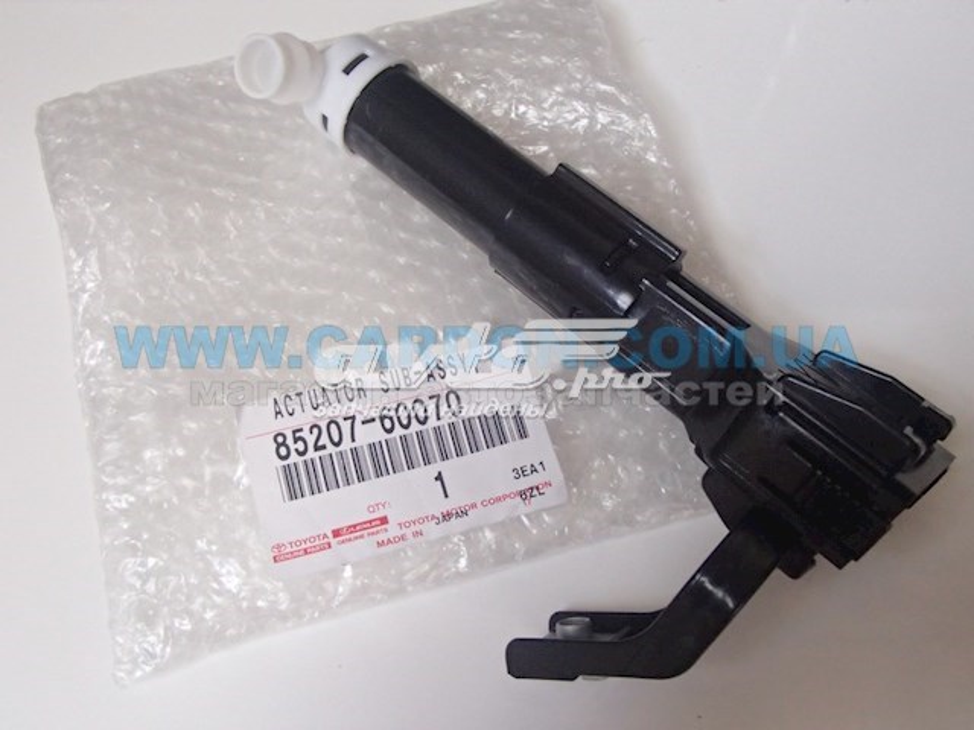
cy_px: 365
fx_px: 1041
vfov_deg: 38.7
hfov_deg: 50.1
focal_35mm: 37
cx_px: 487
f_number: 4.7
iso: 800
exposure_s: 1/80
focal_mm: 6.64
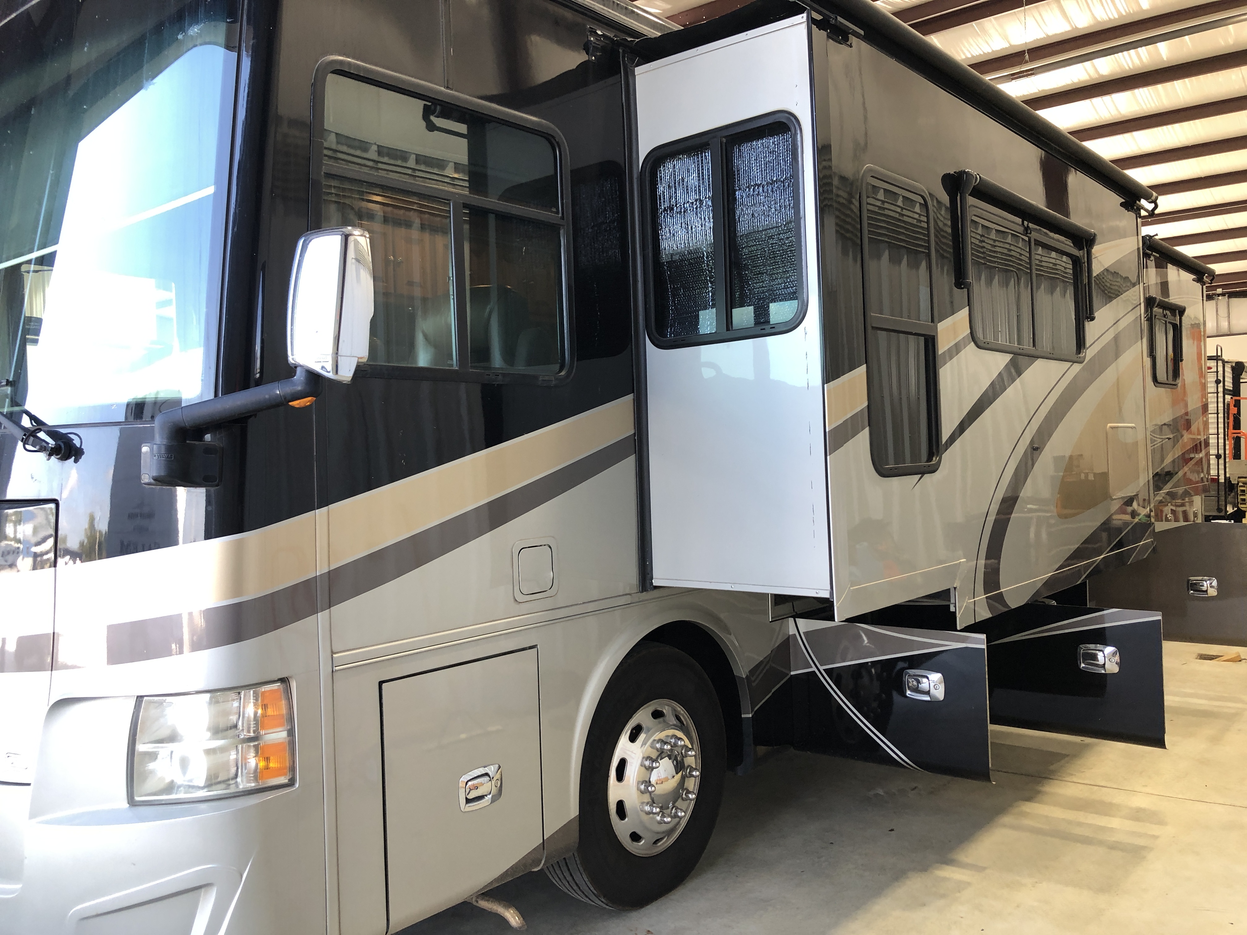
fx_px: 1009
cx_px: 624
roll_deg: +1.1
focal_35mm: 28
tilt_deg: -1.0
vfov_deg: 49.7
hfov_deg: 63.4
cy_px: 468
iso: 25
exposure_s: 1/40
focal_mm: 3.99
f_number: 1.8
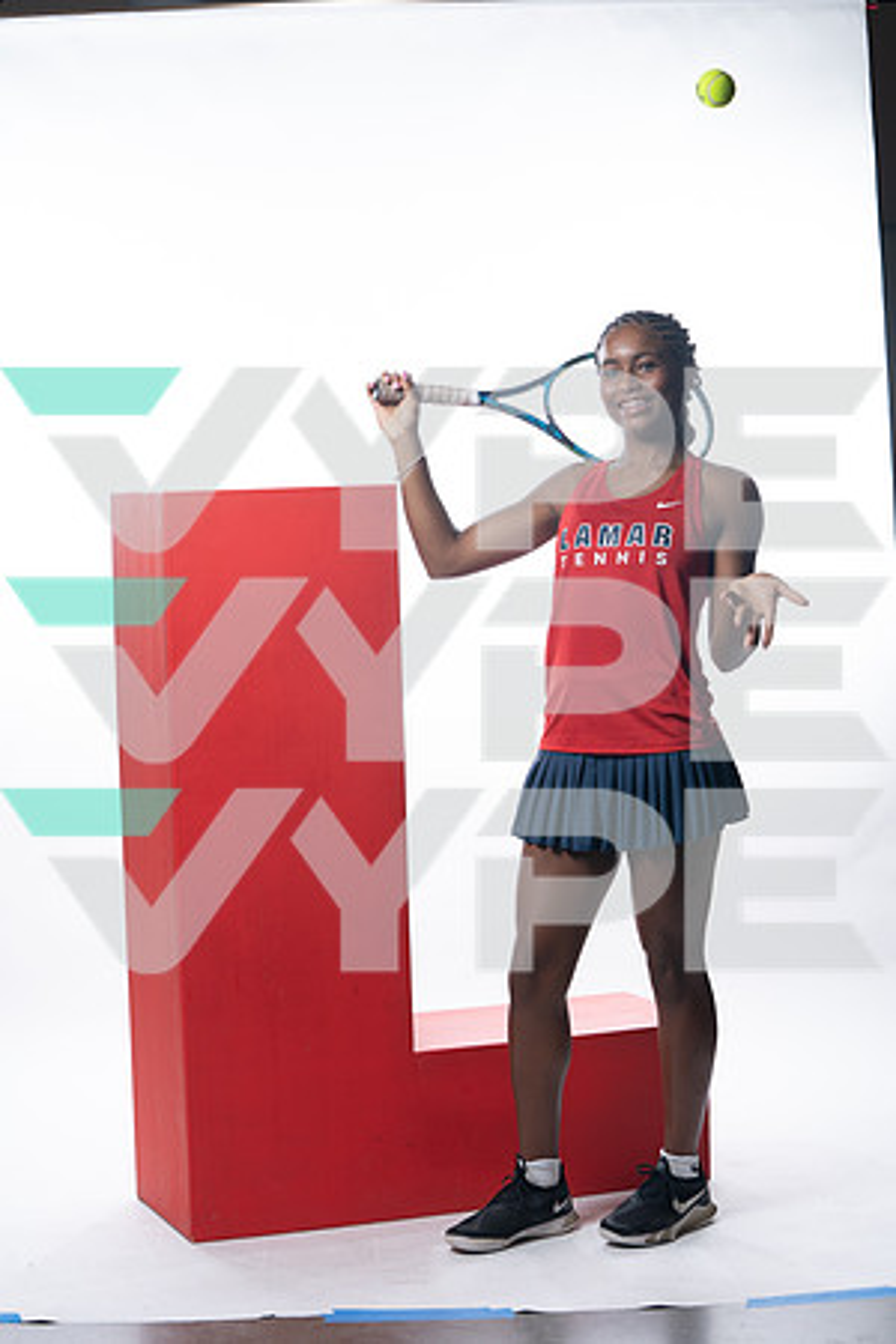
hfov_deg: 19.5
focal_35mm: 70
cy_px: 672
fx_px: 2613
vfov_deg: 28.8
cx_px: 448
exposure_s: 1/250
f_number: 5.6
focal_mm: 70
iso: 200
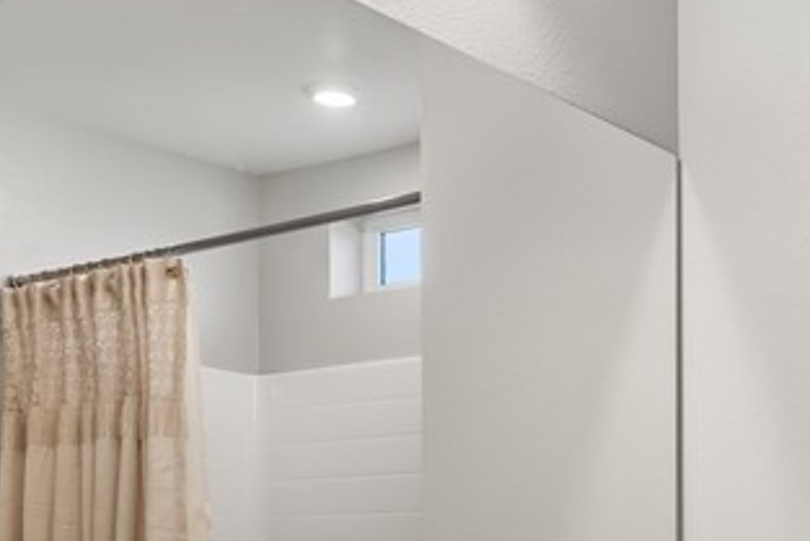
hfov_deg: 32.3
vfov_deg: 22.0
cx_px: 722
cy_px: 569
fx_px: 1328
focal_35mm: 59
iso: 500
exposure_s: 1/40
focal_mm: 17
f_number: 8
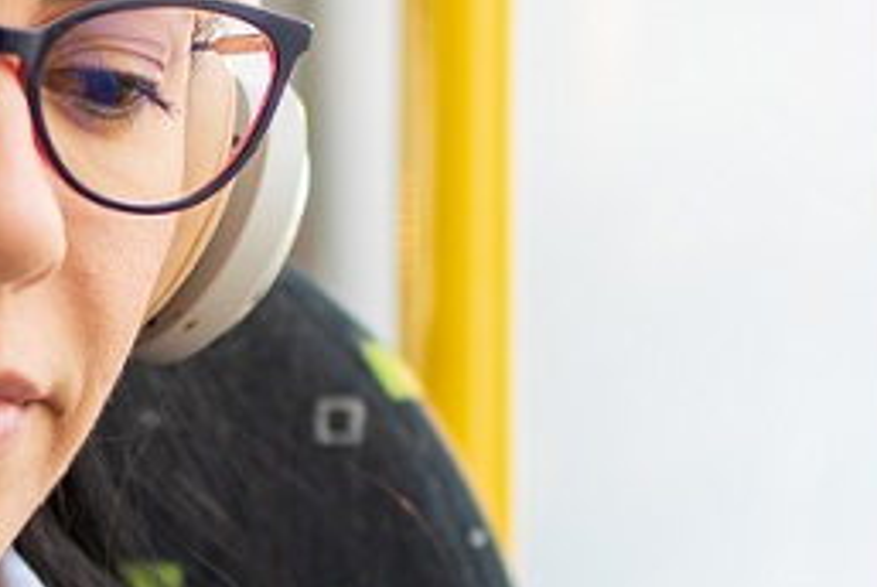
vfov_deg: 5.1
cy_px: 662
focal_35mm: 272
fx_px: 6634
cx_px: -235
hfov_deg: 7.5
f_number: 1.6
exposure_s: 1/250
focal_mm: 50
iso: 64
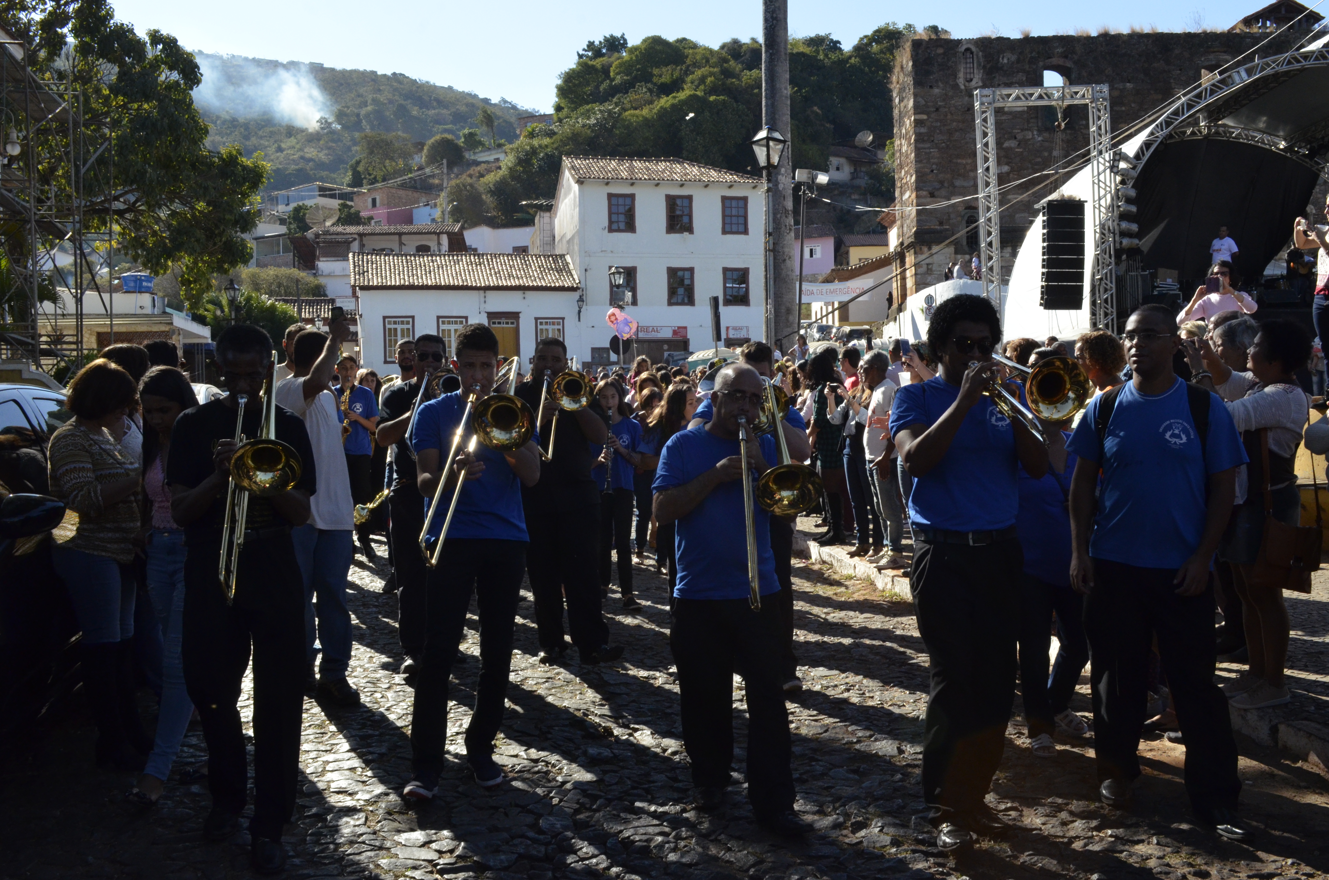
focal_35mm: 33
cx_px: 664
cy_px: 440
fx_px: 1216
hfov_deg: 57.3
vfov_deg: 39.8
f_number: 11
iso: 1250
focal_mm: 22
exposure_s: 1/500
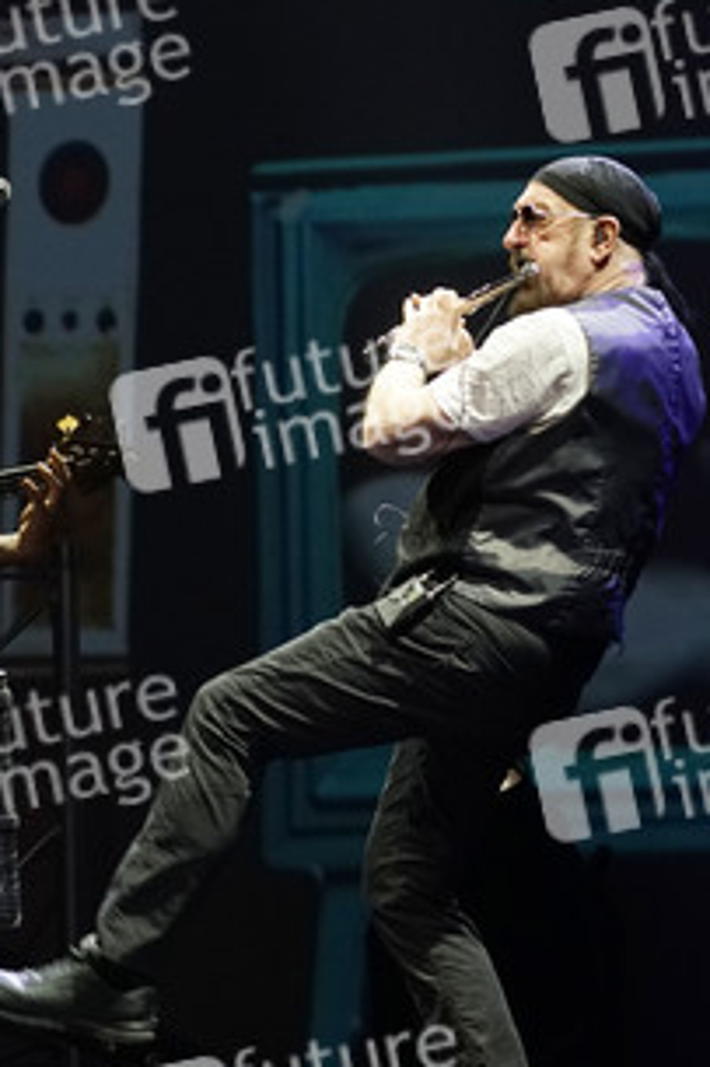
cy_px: 584
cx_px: 392
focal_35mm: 262
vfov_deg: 7.9
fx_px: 7759
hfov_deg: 5.2
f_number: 5.6
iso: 1600
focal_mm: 200
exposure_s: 1/400
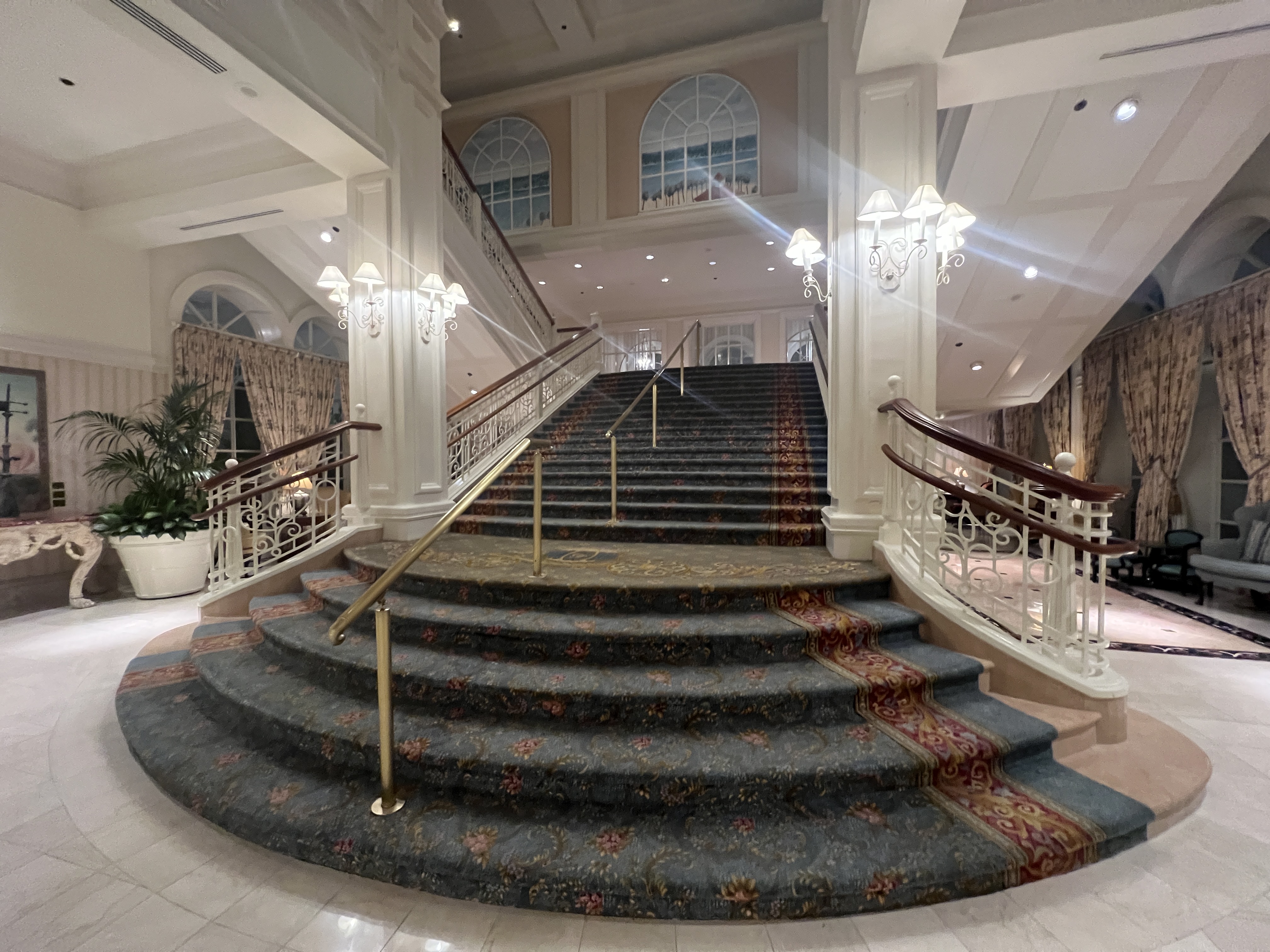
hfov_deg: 106.2
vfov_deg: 89.9
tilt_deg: -2.3
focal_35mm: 13
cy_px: 476
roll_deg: +0.9
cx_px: 635
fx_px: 477
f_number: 1.8
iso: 800
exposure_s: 1/60
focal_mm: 1.57
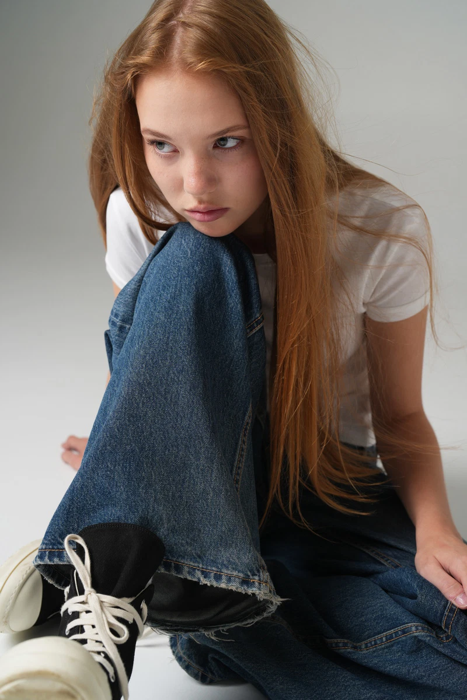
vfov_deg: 39.6
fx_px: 973
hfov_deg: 27.0
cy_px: 350
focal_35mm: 50
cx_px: 234
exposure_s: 1/200
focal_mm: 50
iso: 200
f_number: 5.6
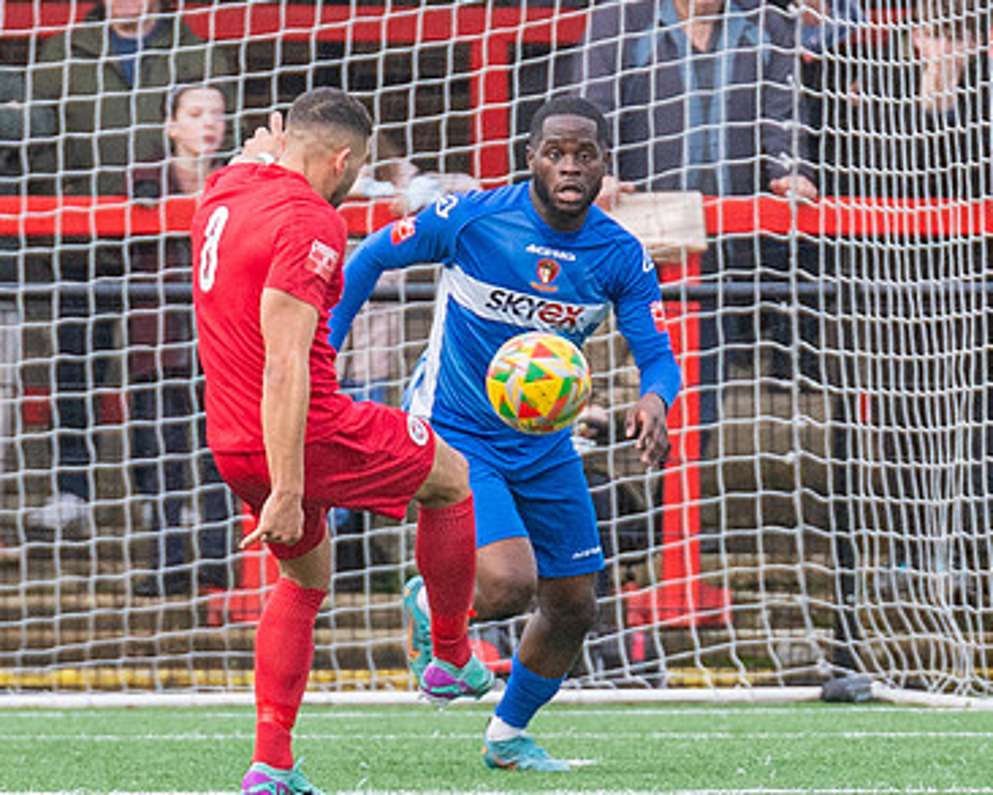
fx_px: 41126
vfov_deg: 1.1
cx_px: 482
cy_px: 155
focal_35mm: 1399
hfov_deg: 1.4
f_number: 4
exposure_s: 1/1600
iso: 1600
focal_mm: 300
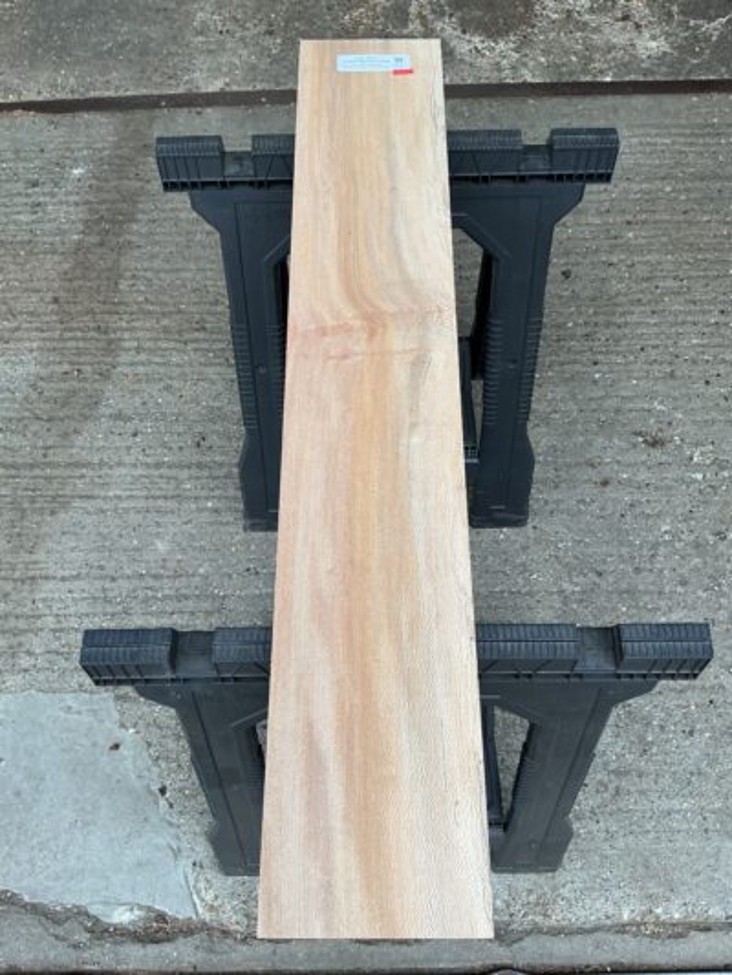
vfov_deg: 61.6
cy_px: 488
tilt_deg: -65.8
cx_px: 366
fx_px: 817
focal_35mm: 29
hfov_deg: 48.2
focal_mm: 3
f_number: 1.8
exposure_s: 1/120
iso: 20
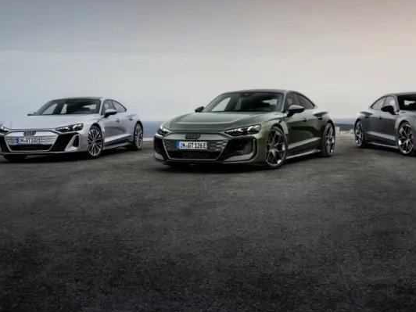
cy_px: 109
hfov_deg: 36.7
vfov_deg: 27.9
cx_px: 249
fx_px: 625
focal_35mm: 52
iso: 200
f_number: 11
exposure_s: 1/2
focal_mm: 45
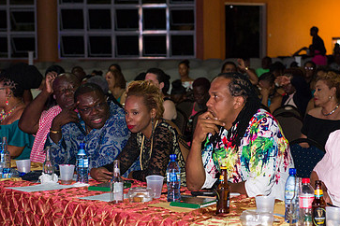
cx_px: 198
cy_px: 141
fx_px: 1058
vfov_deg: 12.2
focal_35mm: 112
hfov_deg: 18.2
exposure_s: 1/160
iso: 4000
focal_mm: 70
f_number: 5
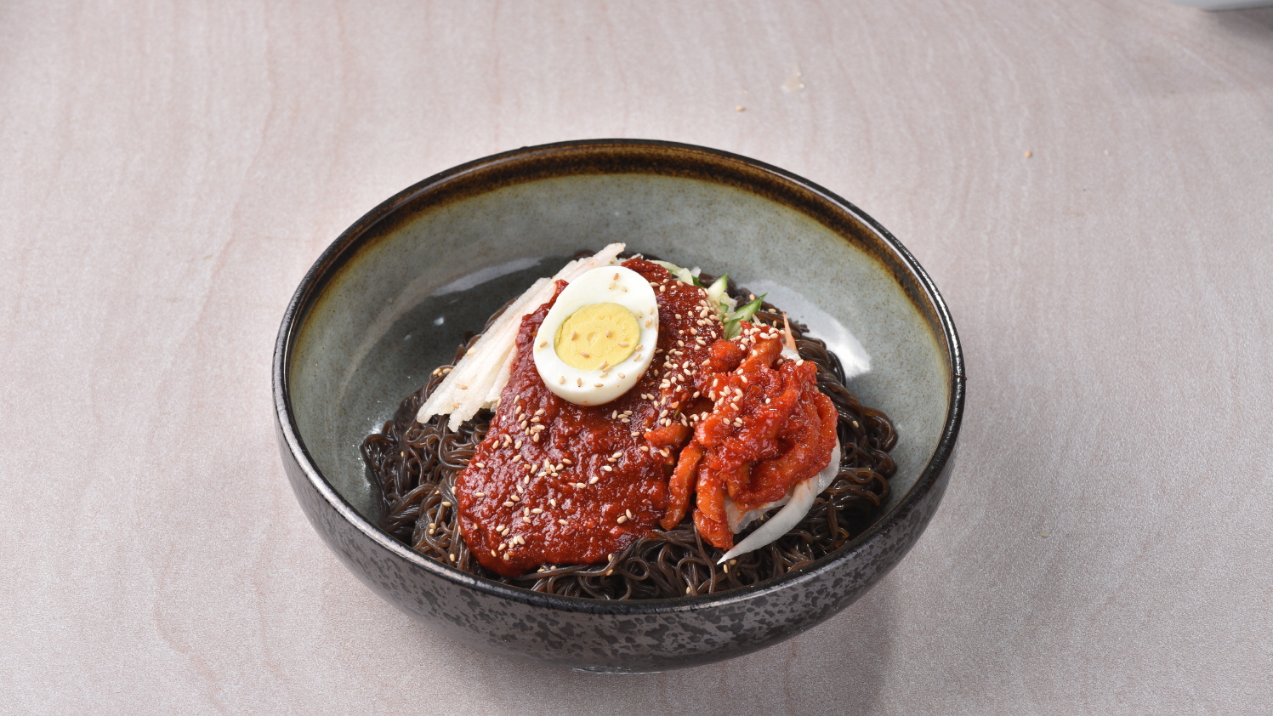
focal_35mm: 147
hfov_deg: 14.6
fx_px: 4962
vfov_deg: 8.3
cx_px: 636
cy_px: 404
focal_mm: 140
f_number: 11
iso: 100
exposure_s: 1/125
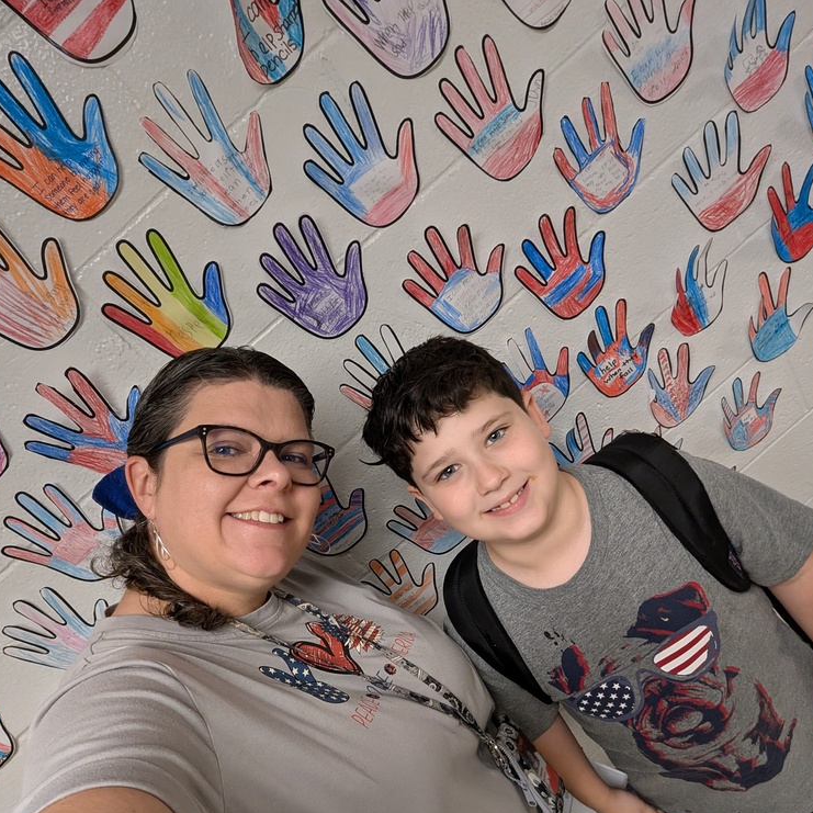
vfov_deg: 69.2
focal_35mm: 22
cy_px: 473
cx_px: 408
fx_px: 585
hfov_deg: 69.6
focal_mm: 2.71
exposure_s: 1/120
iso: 649
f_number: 2.2
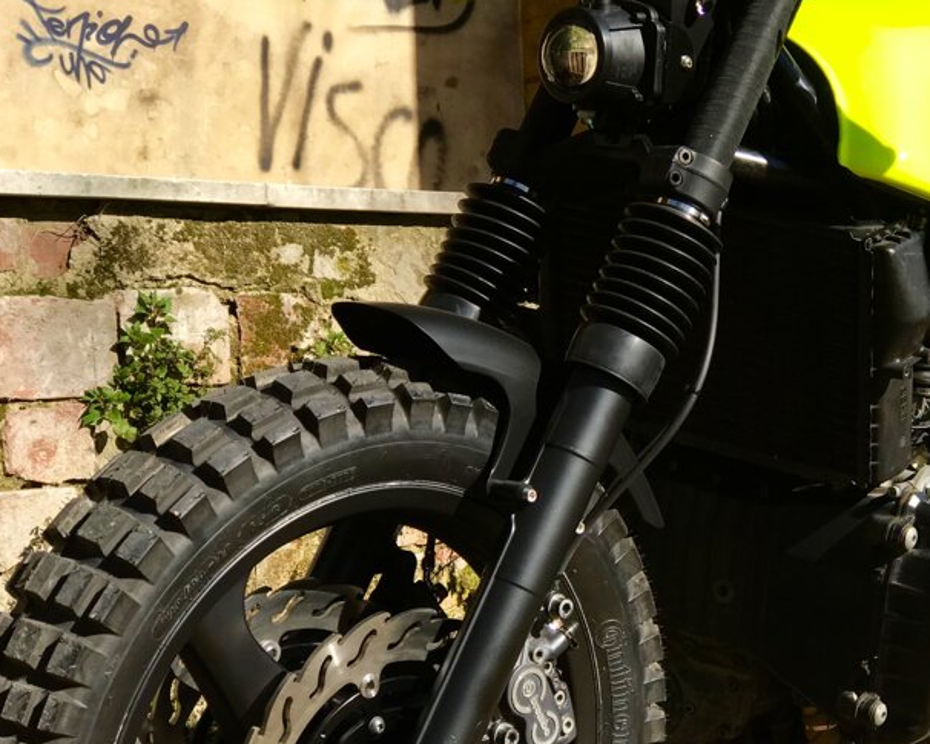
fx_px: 2588
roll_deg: +0.8
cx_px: 767
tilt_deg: -0.6
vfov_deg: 16.4
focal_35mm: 94
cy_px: 365
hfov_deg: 20.1
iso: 20
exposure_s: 1/584
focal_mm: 6.6
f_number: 2.8
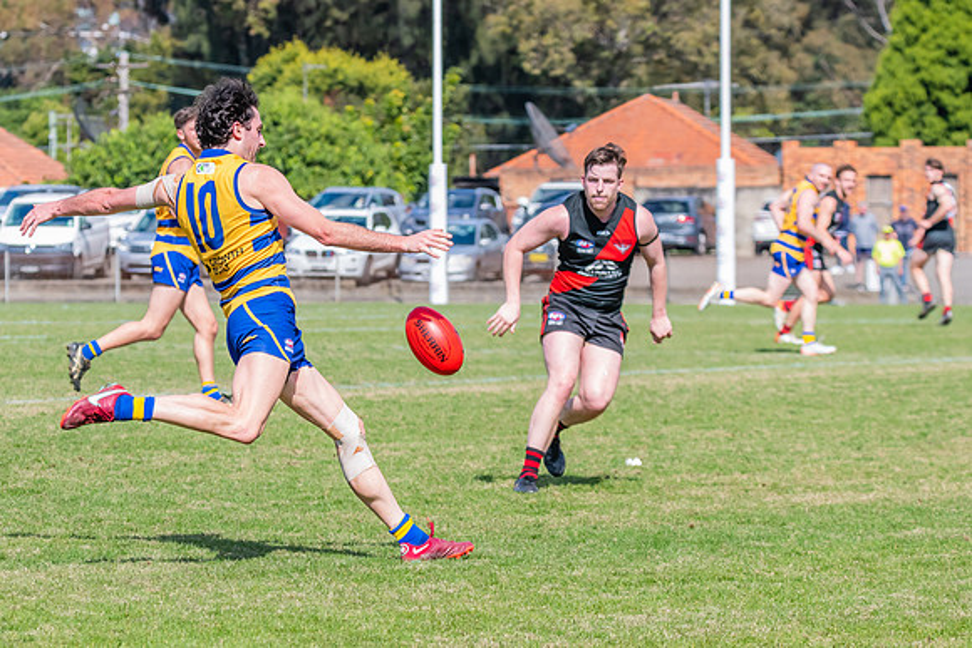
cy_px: 326
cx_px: 246
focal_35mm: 258
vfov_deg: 5.3
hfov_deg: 8.0
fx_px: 6964
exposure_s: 1/1600
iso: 800
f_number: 8
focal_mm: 170
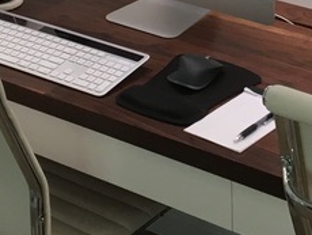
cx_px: 247
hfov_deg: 15.2
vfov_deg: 11.3
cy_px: -34
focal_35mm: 129
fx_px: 1164
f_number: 2.2
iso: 50
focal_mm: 4.15
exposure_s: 1/30
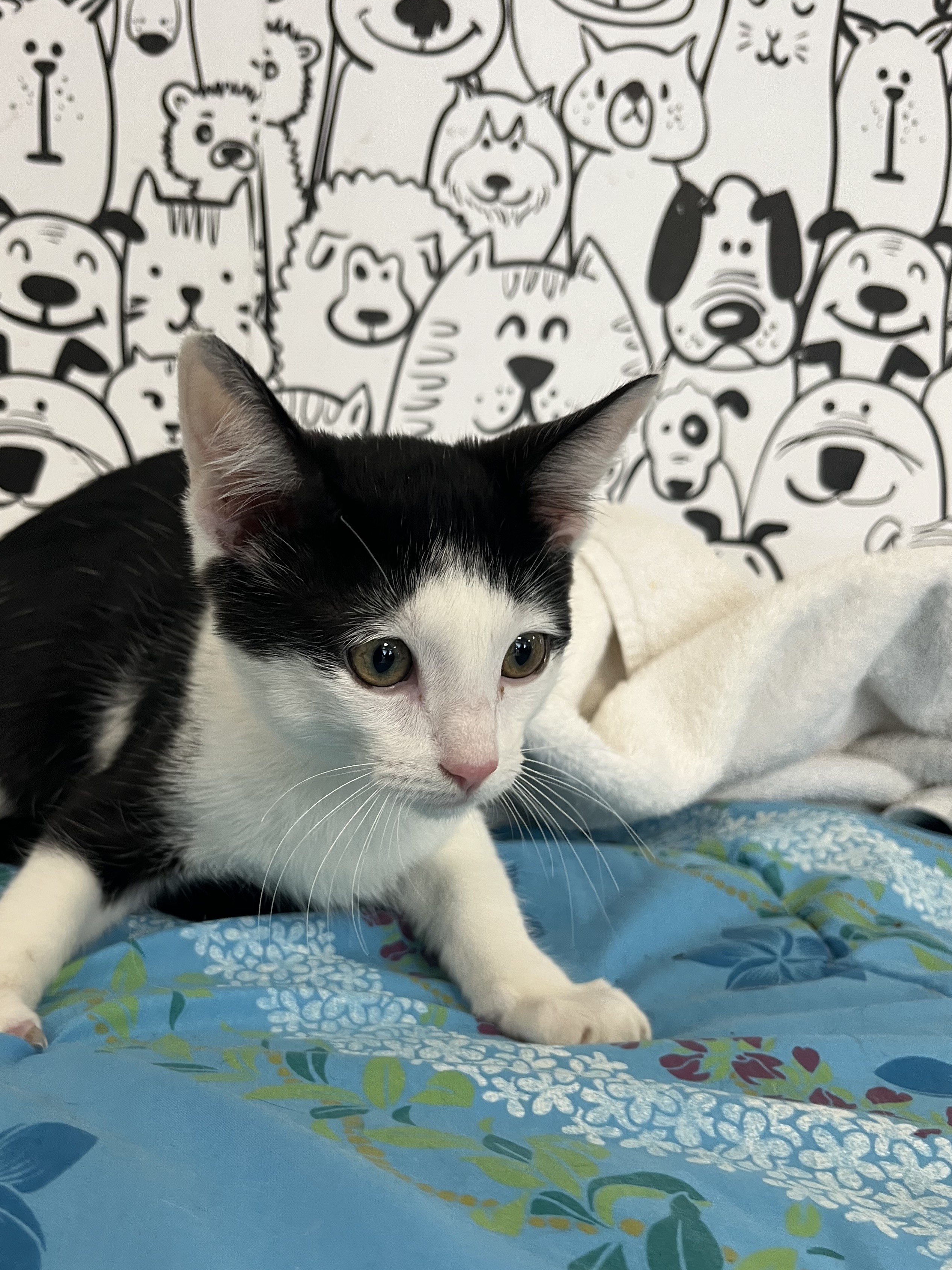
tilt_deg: -3.9
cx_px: 388
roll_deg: -2.2
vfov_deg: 58.1
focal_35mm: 31
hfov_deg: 45.2
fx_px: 1137
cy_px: 722
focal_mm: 5.1
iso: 160
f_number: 1.6
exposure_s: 1/60
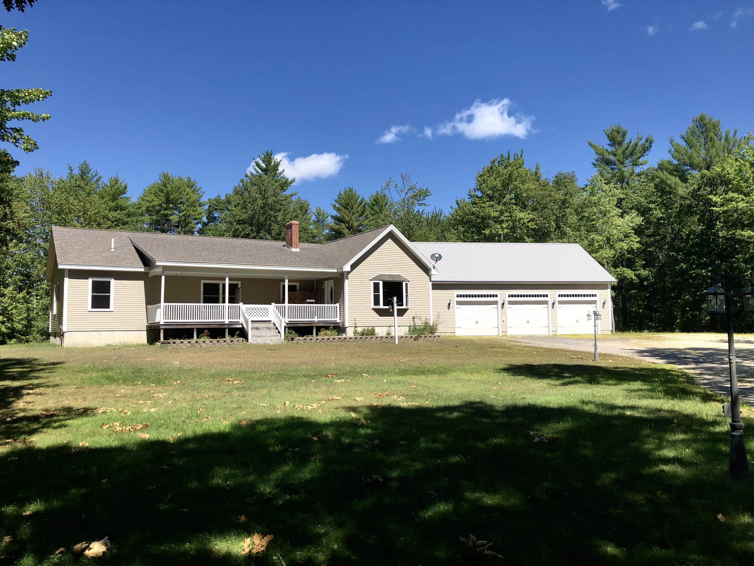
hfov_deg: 63.4
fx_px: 610
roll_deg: +2.0
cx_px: 377
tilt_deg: +4.9
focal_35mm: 28
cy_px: 283
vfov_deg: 49.7
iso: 20
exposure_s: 1/1736
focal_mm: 3.99
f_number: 1.8
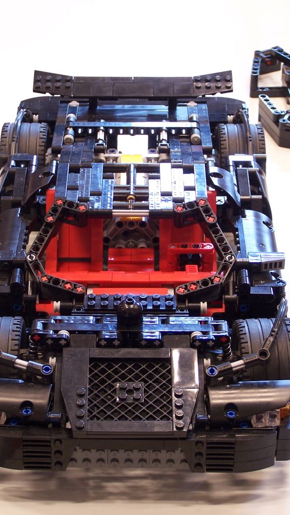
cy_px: 248
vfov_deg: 24.2
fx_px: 1203
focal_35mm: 88
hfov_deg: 13.7
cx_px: 130
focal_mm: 12.4
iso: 80
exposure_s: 1/3
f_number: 3.2
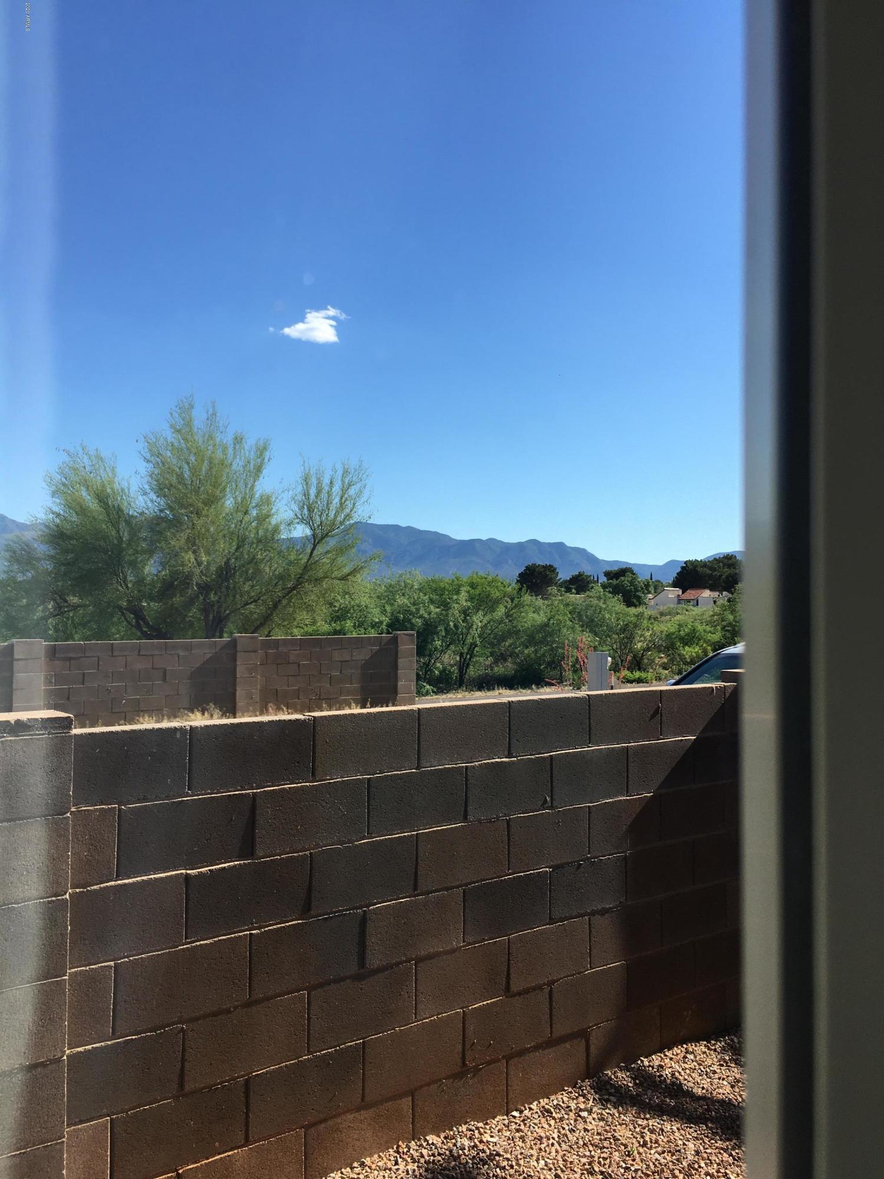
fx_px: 987
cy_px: 590
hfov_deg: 48.2
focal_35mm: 29
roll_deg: -0.1
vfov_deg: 61.7
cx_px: 442
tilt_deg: +0.5
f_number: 2.2
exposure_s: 1/962
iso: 25
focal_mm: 4.15
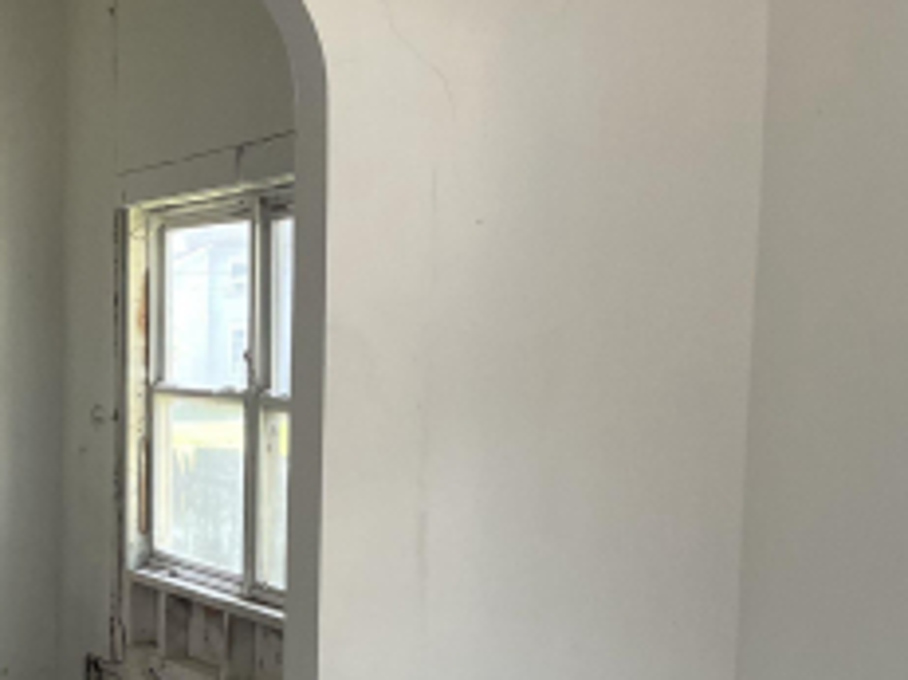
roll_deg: +1.4
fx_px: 1966
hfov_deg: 24.9
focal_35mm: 75
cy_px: 747
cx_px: 22
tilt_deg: -12.1
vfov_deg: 18.9
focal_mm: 4.2
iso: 125
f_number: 1.6
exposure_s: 1/121
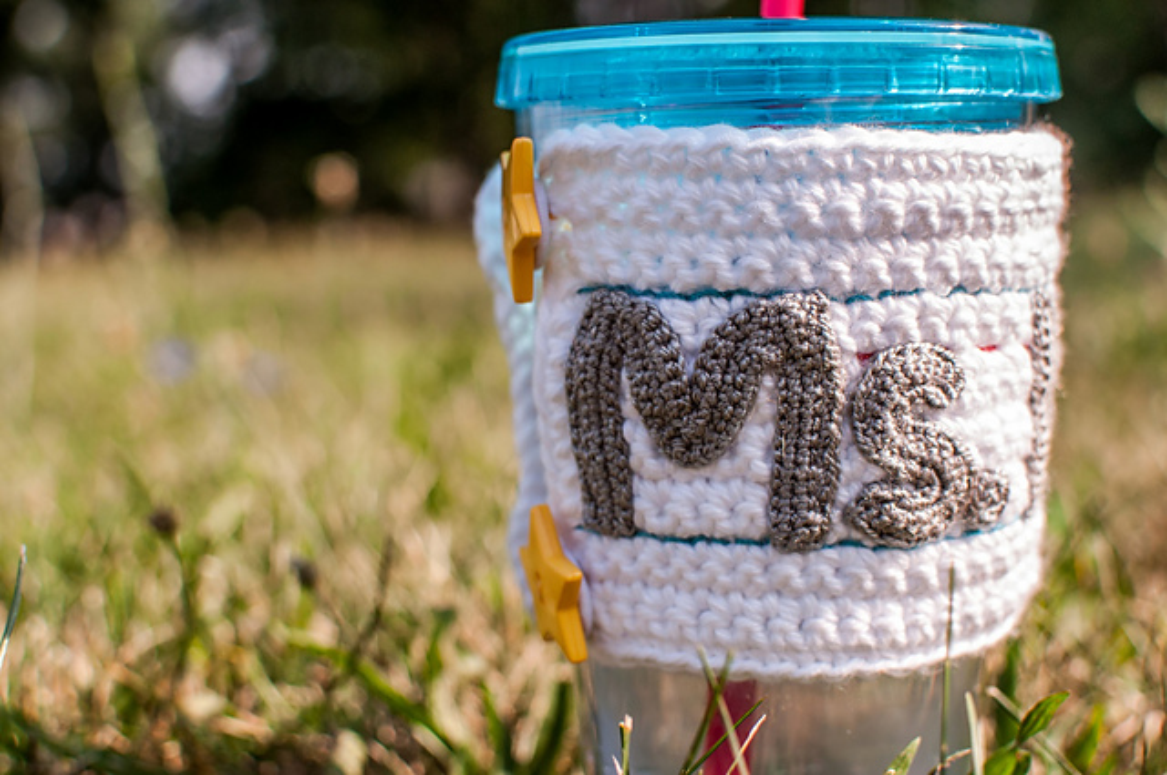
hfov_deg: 37.9
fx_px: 1700
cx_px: 584
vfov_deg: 25.7
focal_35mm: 52
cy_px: 388
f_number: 4.5
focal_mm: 35
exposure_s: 1/2000
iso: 400
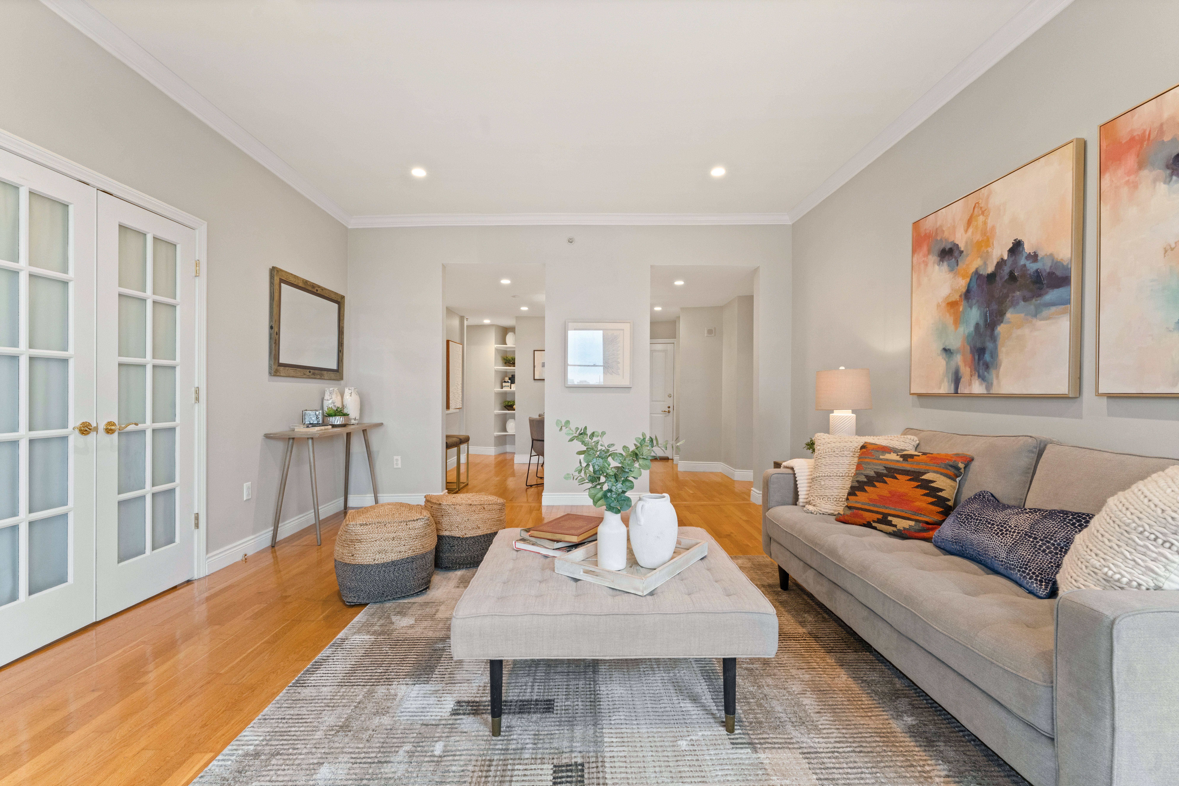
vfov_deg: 75.5
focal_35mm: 16
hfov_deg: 98.5
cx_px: 590
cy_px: 393
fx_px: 508
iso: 1600
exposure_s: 1/3
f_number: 11
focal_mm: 15.5
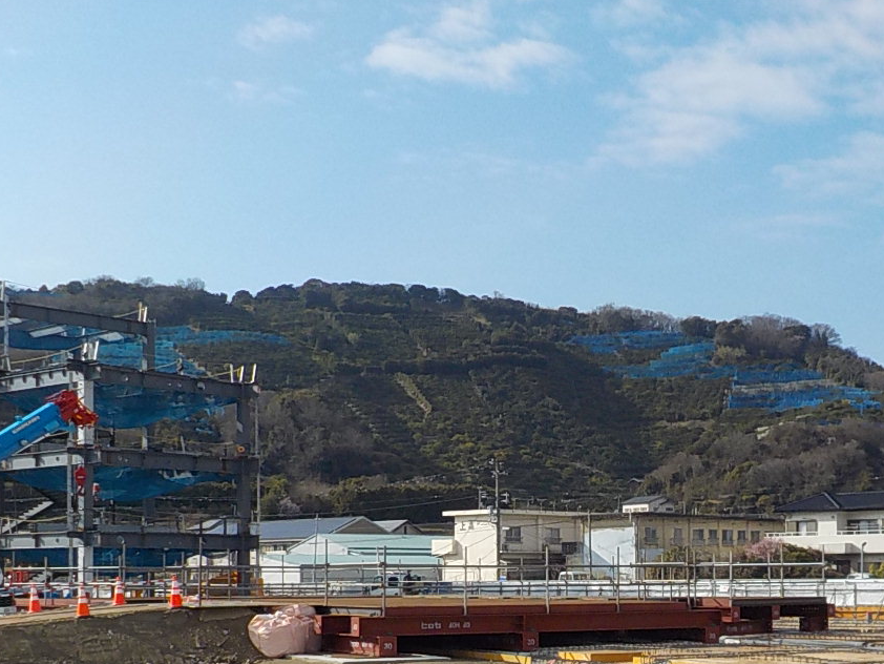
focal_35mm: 57
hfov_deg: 33.5
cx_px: 594
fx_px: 1456
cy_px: 565
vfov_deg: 25.1
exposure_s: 1/1600
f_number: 3.3
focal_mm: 4.1
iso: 125
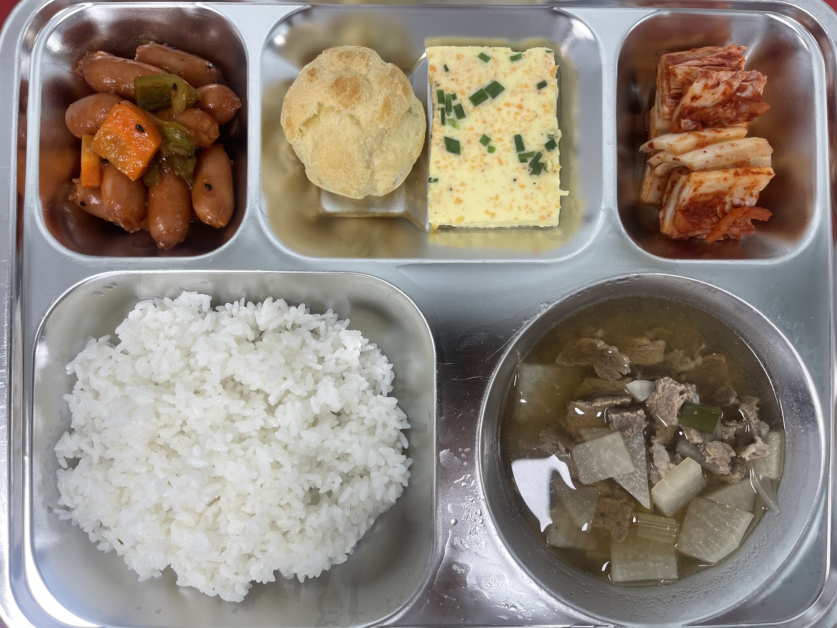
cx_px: 418
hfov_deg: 69.4
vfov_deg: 54.9
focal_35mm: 25
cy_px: 314
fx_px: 604
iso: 100
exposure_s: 1/121
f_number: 1.6
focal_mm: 5.1
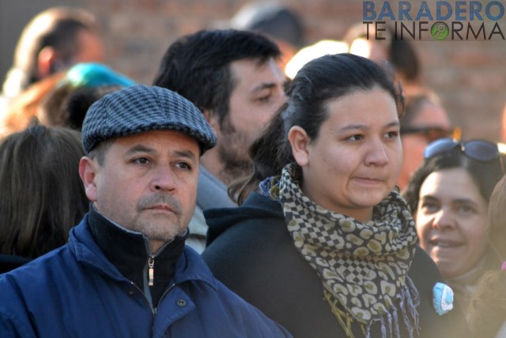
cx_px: 253
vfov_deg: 3.1
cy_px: 169
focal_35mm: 450
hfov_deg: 4.6
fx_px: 6326
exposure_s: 1/500
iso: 2000
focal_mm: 300
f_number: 5.6
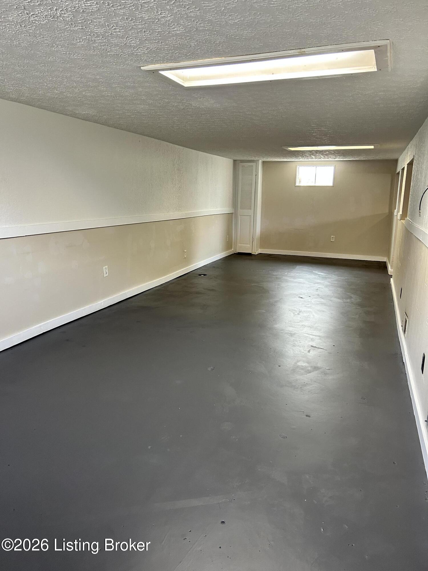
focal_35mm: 26
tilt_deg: -12.4
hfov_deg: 53.1
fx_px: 429
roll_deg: -1.2
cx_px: 214
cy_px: 286
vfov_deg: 67.3
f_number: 1.5
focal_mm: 5.7
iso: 160
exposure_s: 1/60
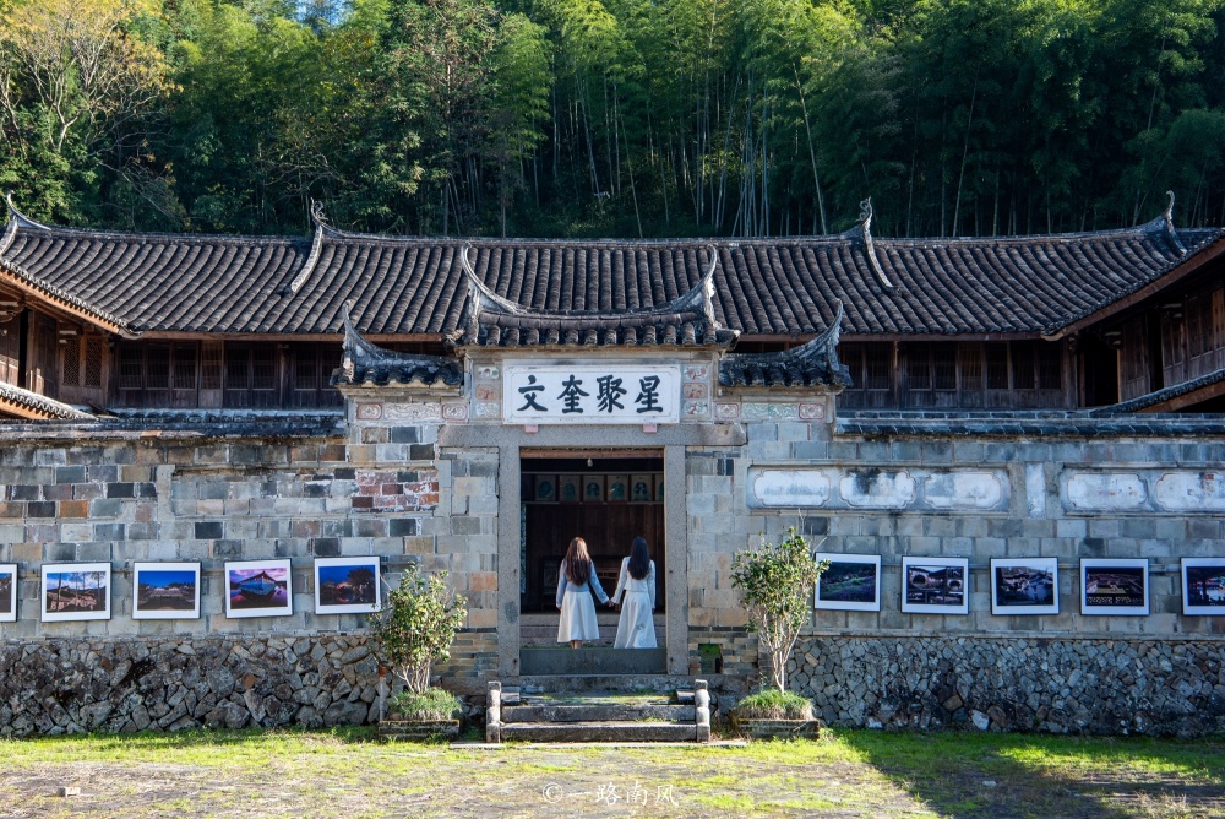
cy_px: 410
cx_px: 612
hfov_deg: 39.6
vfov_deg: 27.0
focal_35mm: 50
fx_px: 1702
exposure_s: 1/80
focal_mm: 50
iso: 125
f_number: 11
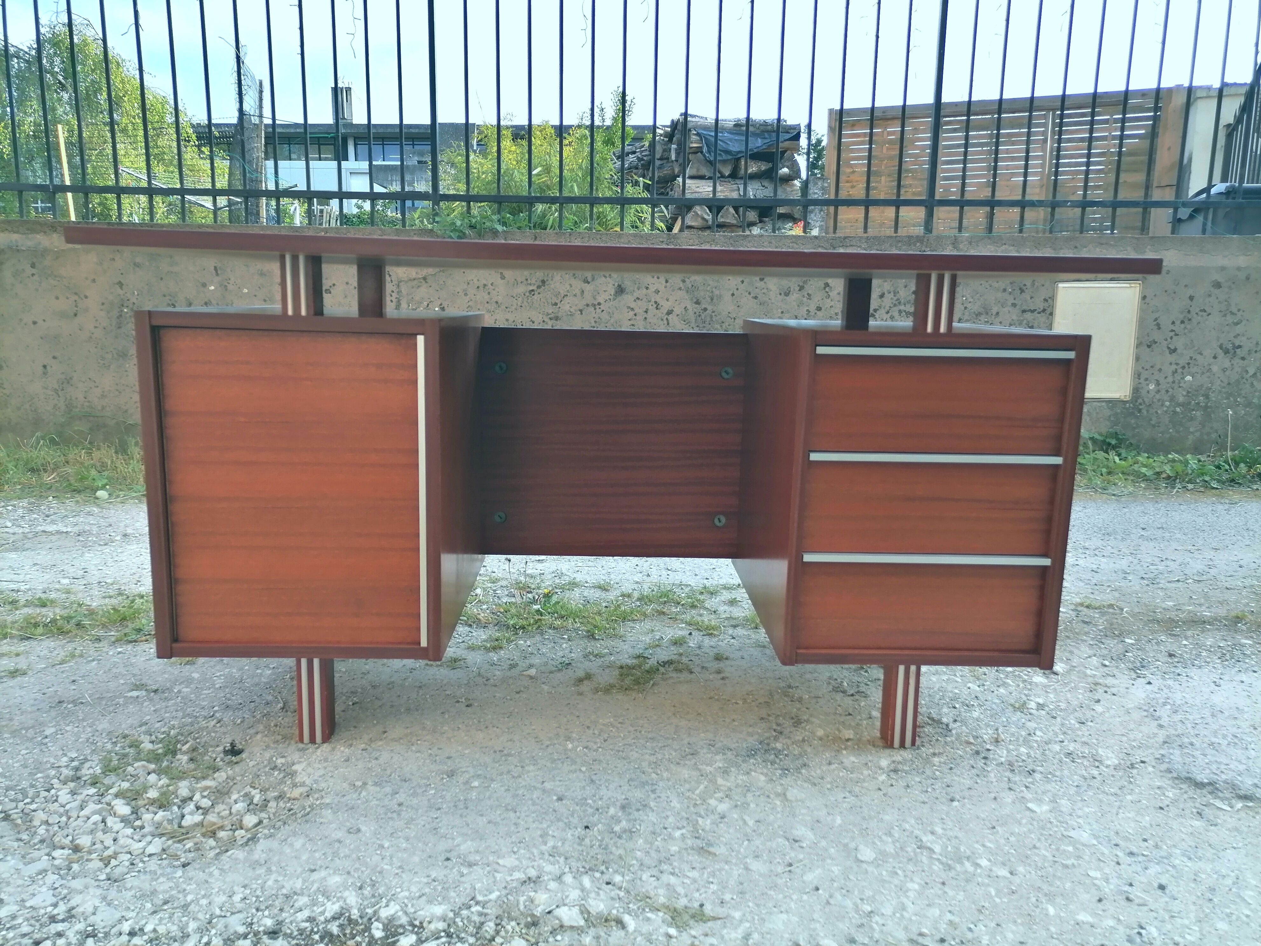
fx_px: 984
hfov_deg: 65.3
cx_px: 630
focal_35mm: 27
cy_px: 473
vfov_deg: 51.4
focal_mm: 5.4
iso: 50
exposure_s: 1/332
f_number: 1.8
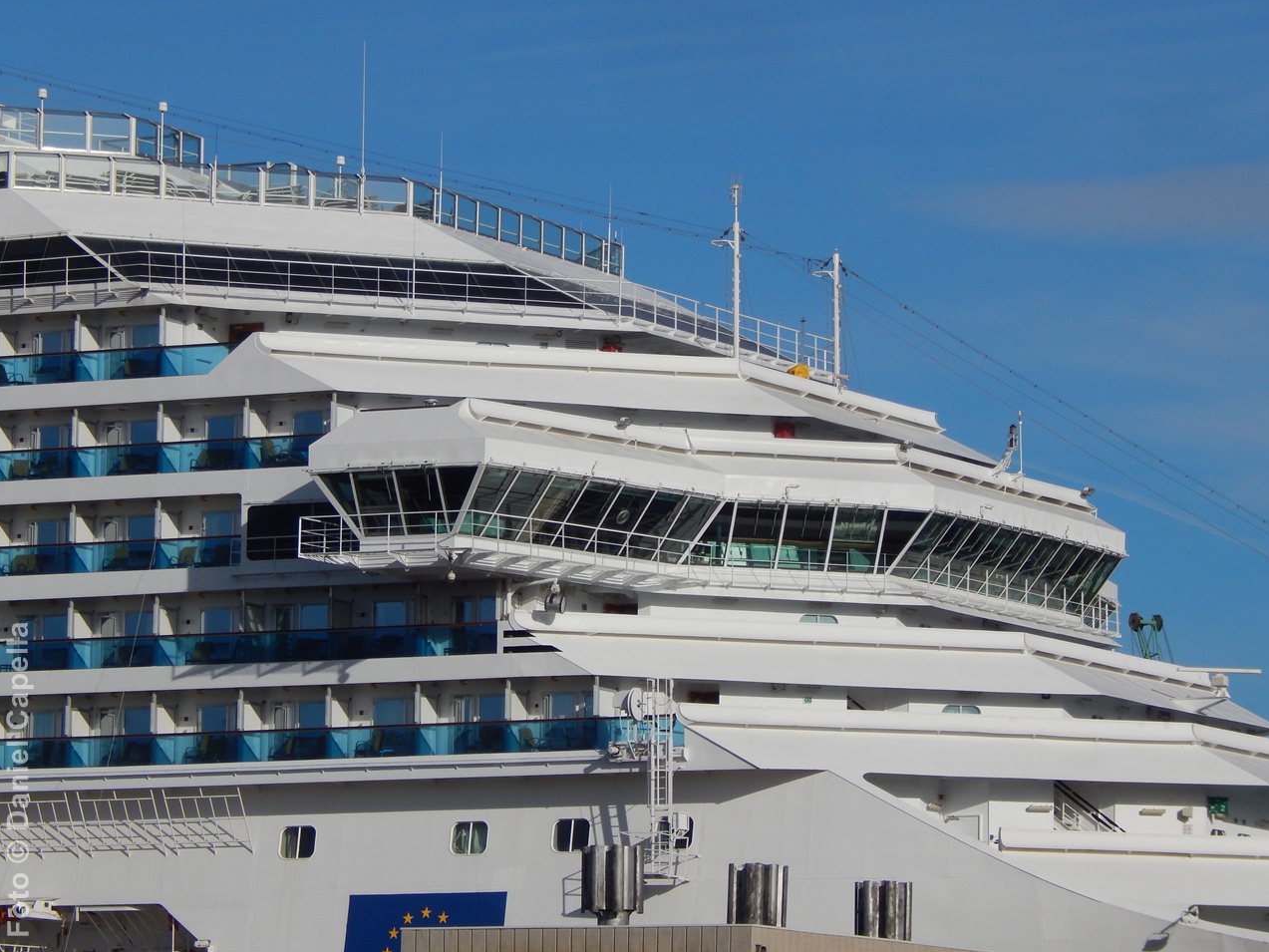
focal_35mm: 185
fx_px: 6783
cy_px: 475
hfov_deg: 10.7
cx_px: 635
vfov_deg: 8.0
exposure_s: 1/640
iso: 125
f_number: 10.5
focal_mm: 32.8
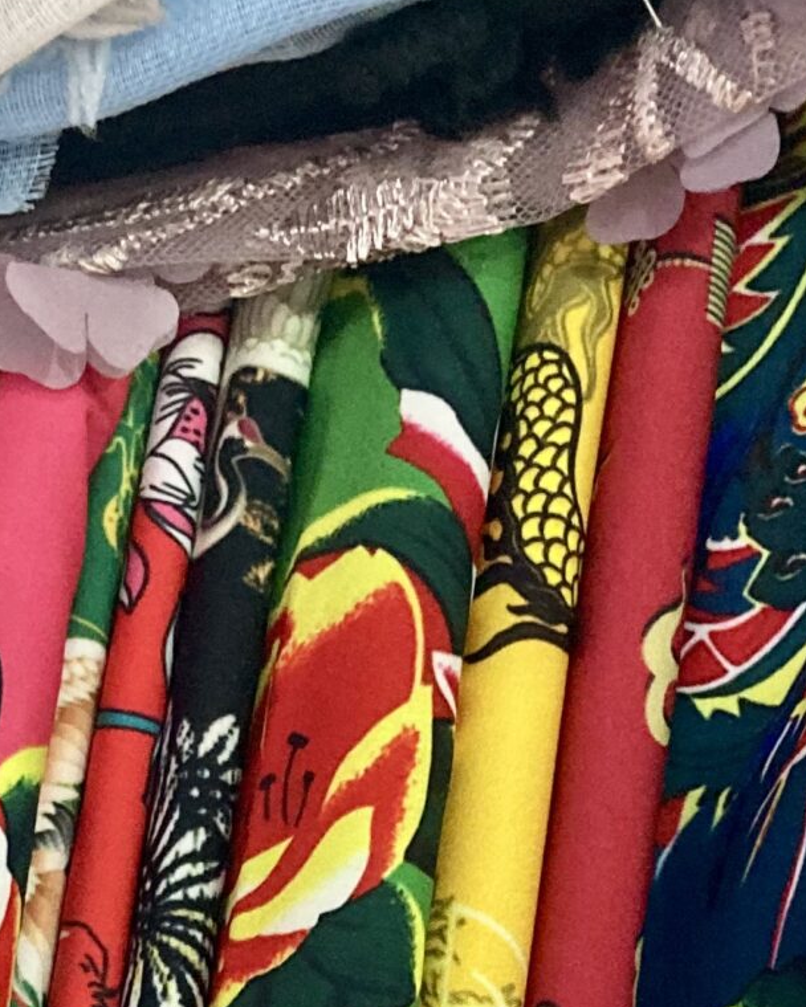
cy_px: 1195
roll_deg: -1.6
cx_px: 314
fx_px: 2743
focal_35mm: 92
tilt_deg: -9.3
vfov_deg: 19.6
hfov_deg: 16.7
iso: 320
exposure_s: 1/33
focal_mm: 3.99
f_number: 1.8
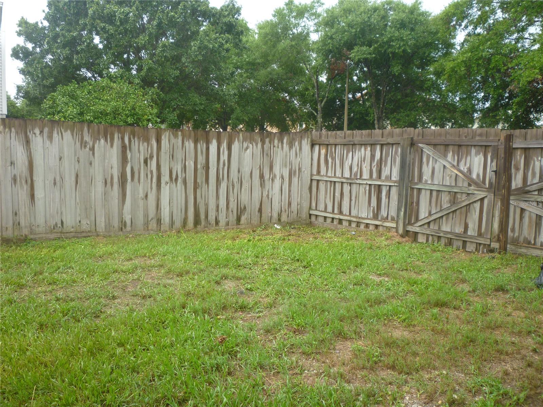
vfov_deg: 48.2
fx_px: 455
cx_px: 272
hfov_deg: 61.7
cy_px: 204
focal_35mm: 29
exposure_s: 1/100
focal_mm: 5.2
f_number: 3.3
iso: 100
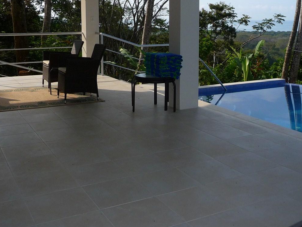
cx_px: 172
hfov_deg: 42.0
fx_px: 393
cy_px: 67
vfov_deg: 31.8
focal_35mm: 45
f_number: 3.3
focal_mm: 4.7
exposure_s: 1/1300
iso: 100
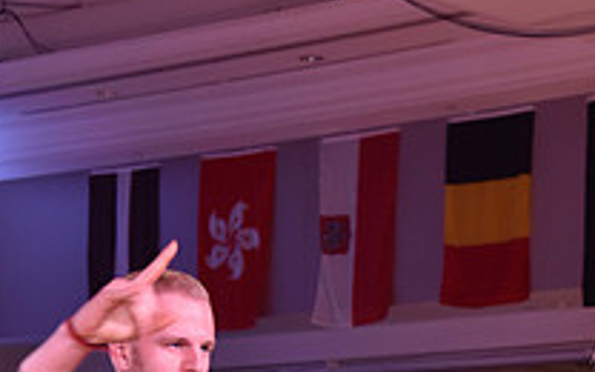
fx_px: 2530
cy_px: 678
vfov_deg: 8.1
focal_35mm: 156
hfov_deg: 13.4
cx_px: 373
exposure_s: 1/250
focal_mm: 55
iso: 1250
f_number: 4.5
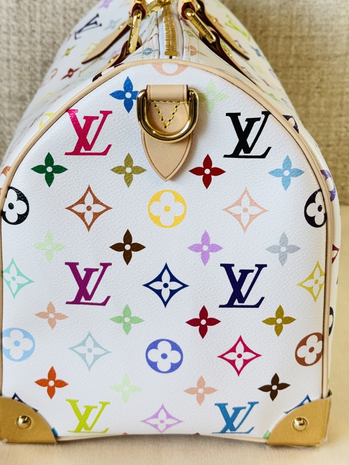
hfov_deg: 22.3
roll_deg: -1.1
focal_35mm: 66
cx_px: 169
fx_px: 887
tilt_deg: -17.3
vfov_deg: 29.2
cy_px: 151
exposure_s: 1/100
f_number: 1.78
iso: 50
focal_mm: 6.76
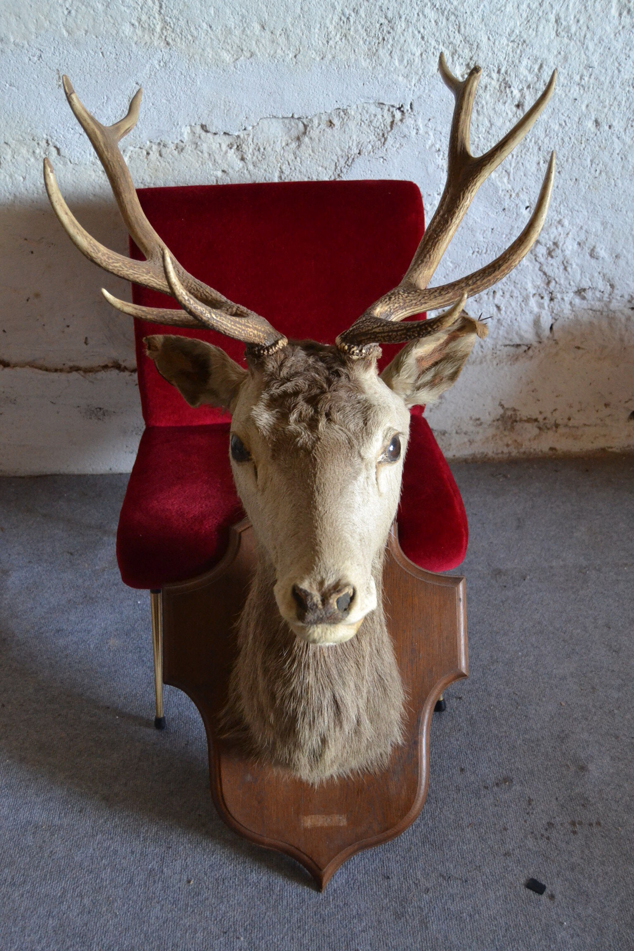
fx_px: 1030
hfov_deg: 34.2
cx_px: 317
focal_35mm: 39
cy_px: 476
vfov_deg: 49.6
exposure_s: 1/60
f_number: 4
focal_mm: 26
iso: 2000
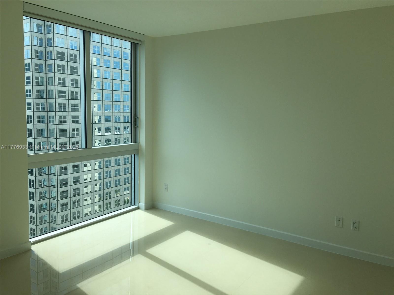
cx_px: 197
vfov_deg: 48.2
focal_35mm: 29
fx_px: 330
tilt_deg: -5.0
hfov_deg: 61.7
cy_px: 148
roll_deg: -0.7
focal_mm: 4.15
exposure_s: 1/874
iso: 25
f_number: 2.2
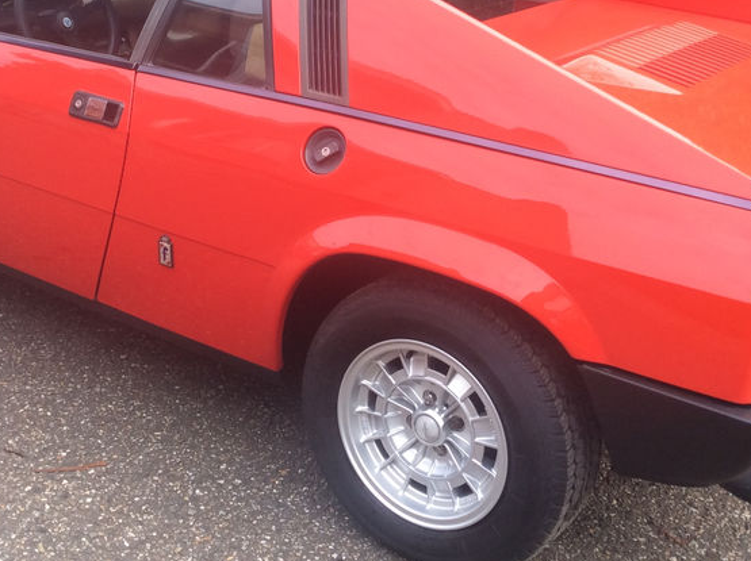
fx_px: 1279
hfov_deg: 32.6
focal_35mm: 59
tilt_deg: -20.0
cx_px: 284
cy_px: 156
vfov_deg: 24.6
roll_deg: -1.1
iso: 32
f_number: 2.4
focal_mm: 3.3
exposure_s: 1/137
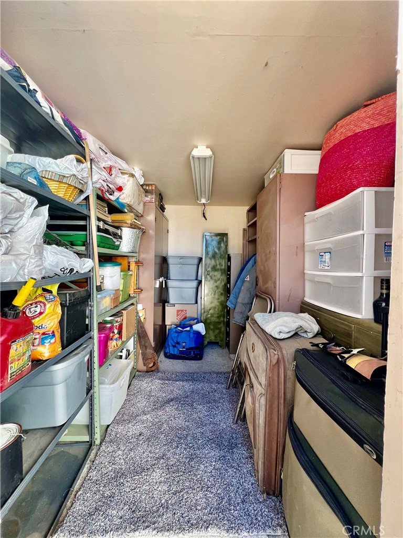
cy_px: 269
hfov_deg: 89.9
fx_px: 202
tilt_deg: -0.7
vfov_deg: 106.2
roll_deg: -1.1
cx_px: 202
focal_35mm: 13
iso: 80
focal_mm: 1.57
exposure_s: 1/99
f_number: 1.8
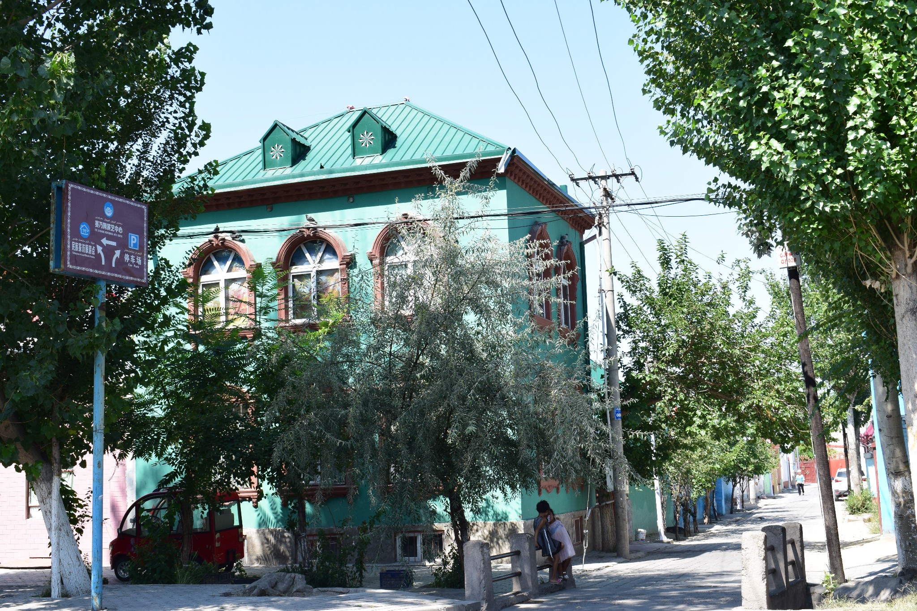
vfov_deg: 28.9
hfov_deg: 42.3
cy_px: 306
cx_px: 458
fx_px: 1184
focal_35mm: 46
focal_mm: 31
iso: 400
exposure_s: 1/250
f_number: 10
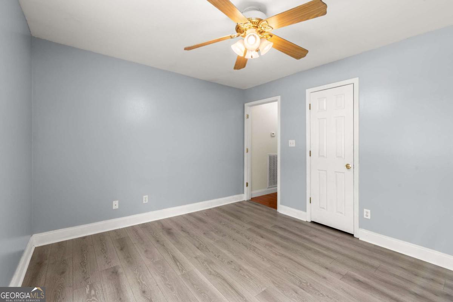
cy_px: 151
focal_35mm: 15
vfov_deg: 77.4
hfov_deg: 100.4
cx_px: 226
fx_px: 189
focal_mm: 15
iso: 320
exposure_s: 1/4
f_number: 8
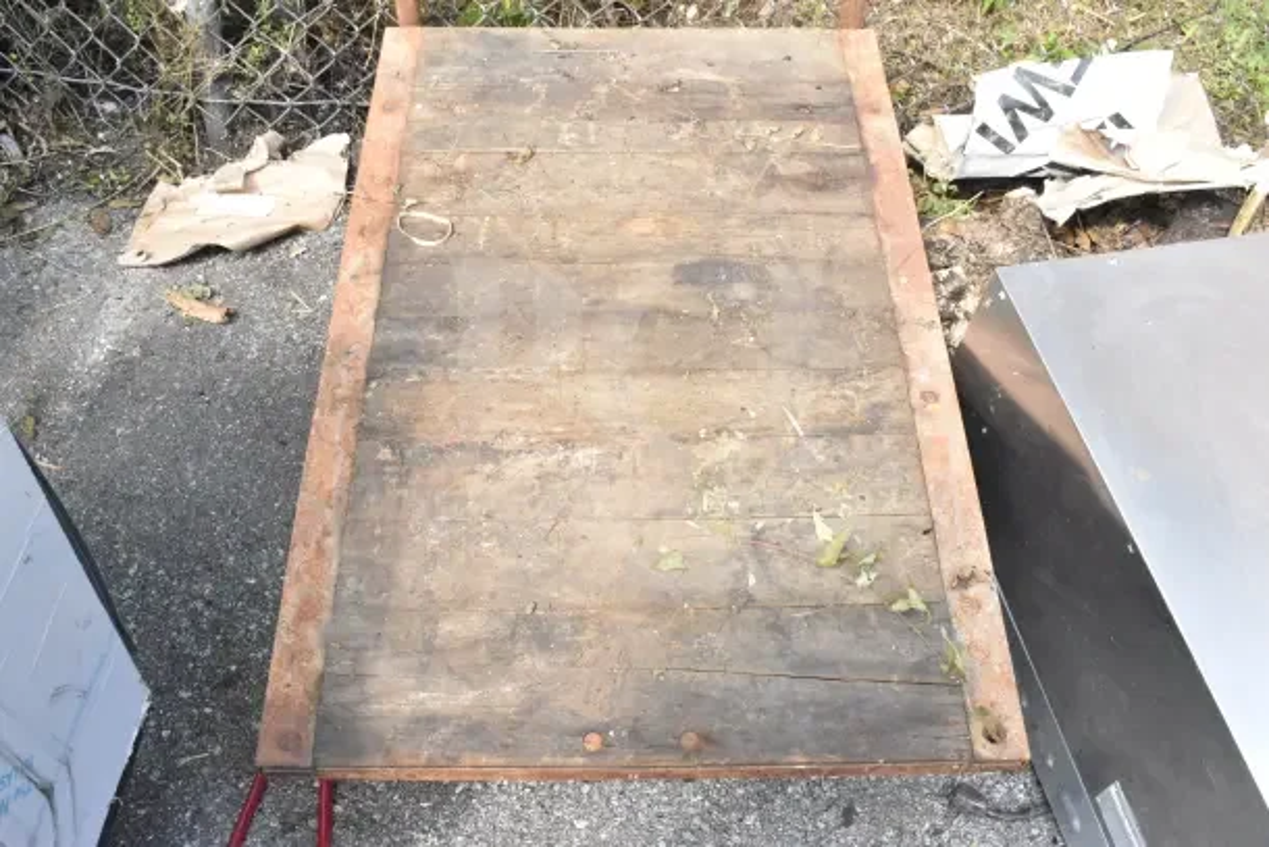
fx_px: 1216
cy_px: 424
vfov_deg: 38.4
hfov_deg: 55.1
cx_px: 634
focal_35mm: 34
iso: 6400
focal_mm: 23
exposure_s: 1/800
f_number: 14
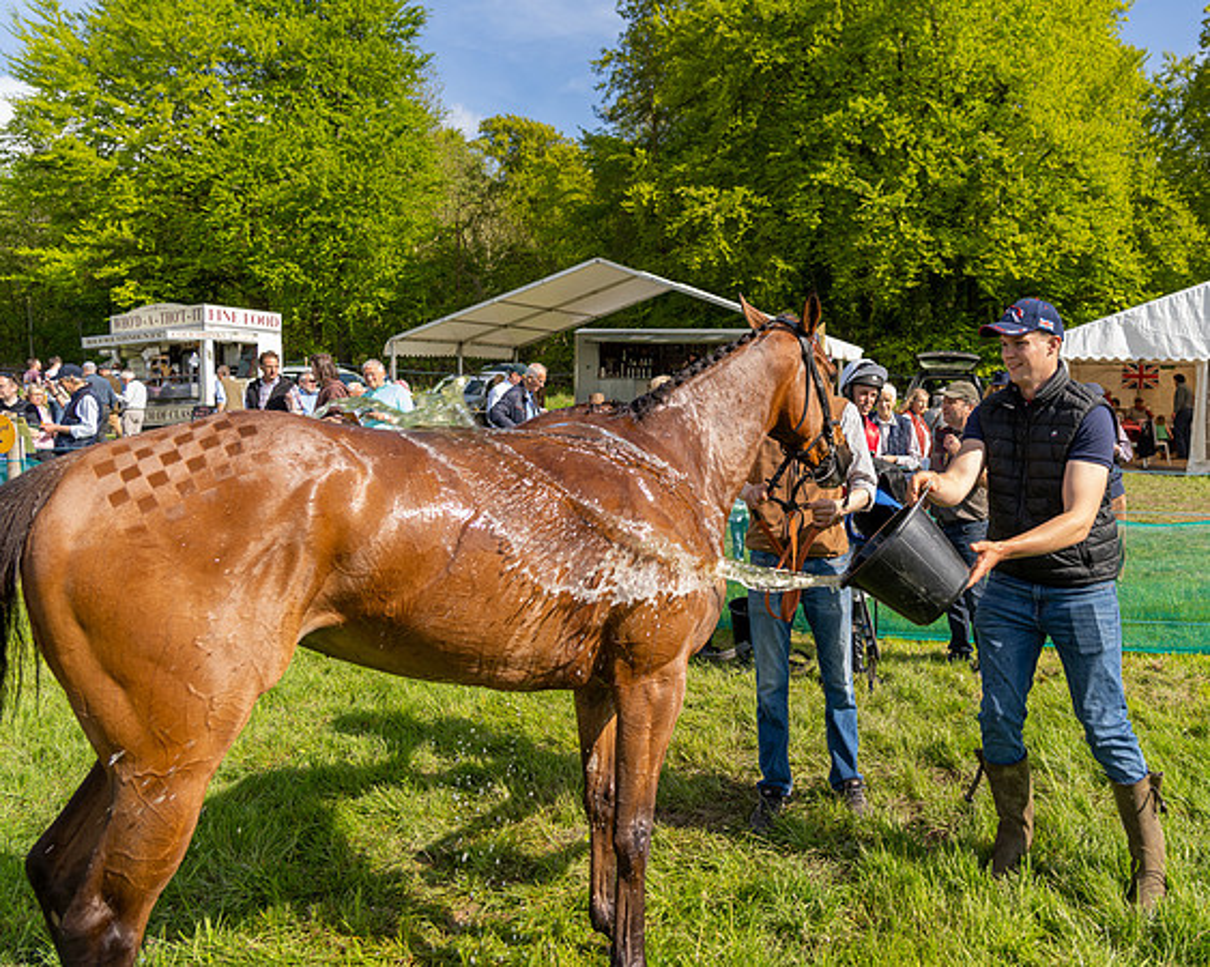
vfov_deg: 50.1
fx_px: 1035
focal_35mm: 29
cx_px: 775
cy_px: 452
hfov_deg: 59.6
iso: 50
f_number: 4
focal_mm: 24
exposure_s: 1/320
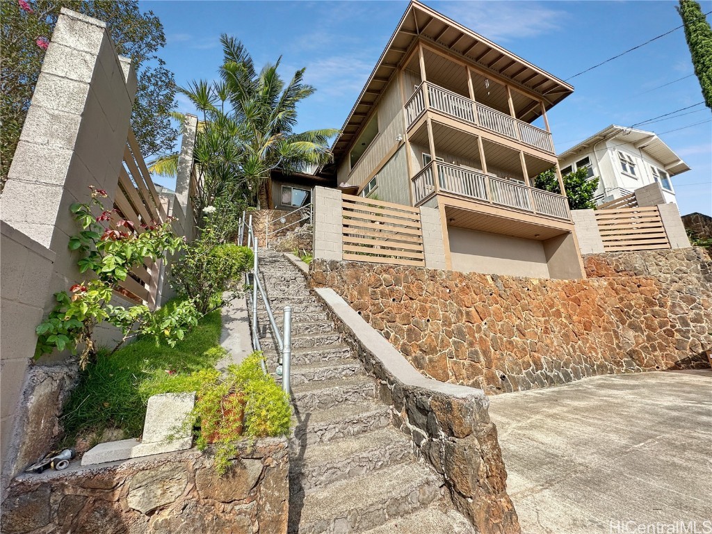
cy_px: 267
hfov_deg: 102.1
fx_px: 288
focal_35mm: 14
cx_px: 356
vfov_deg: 85.7
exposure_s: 1/300
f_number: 2.2
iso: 40
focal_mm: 2.22
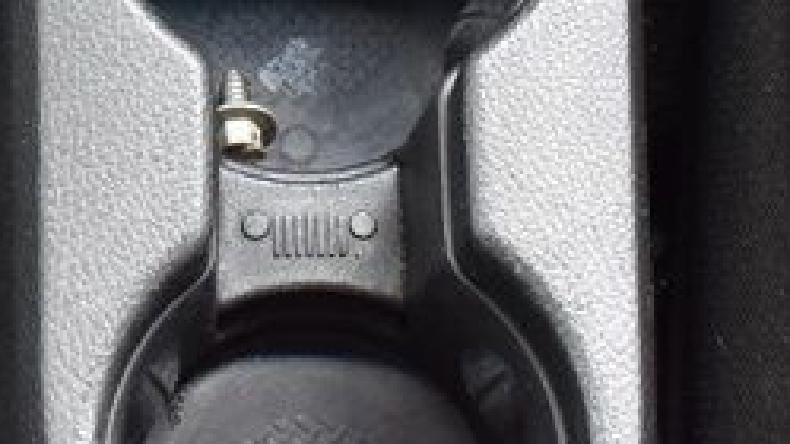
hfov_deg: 13.8
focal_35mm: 155
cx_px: 98
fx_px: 3247
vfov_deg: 7.4
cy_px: -599
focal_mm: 24
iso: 800
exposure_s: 1/15
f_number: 6.3
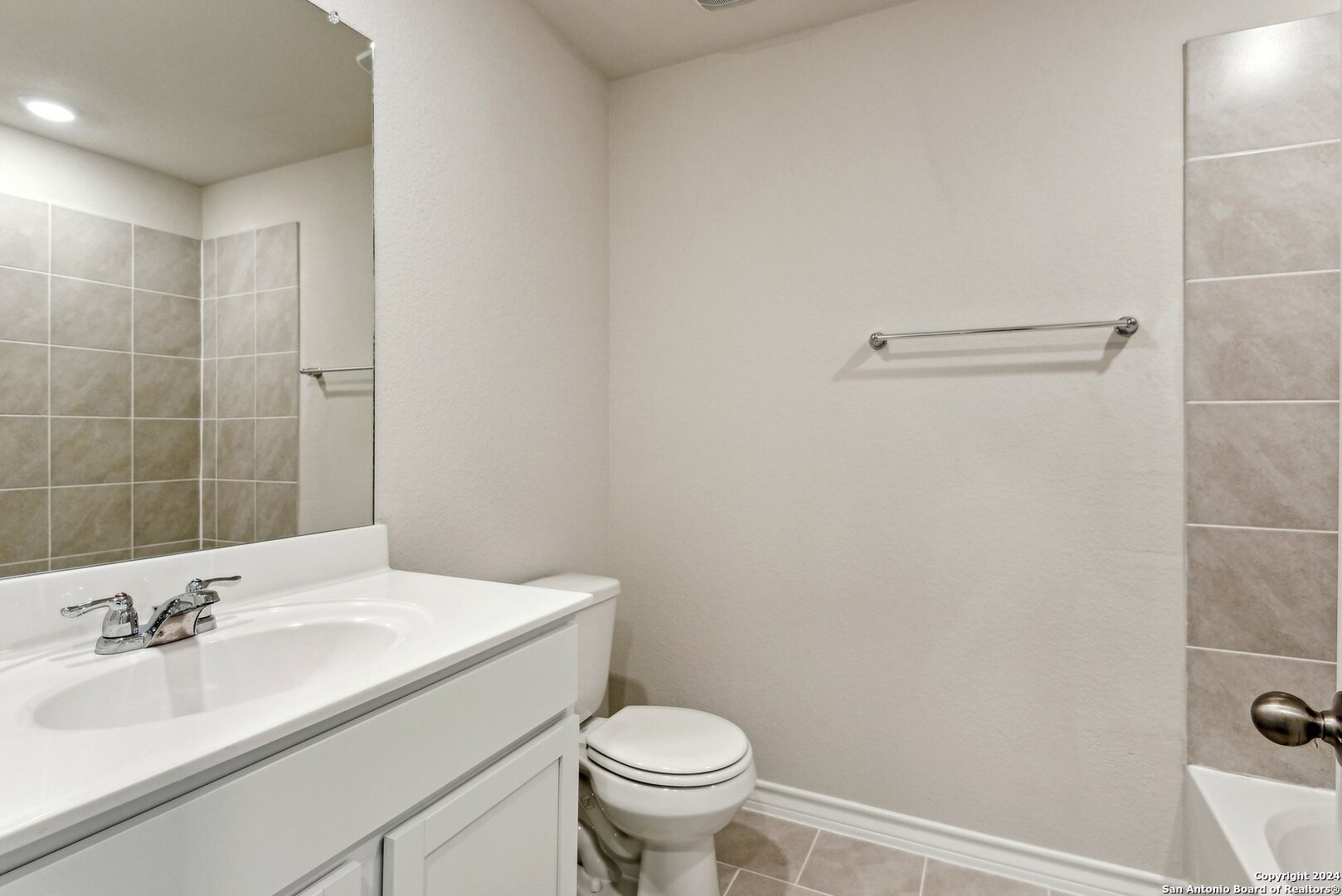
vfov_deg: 70.5
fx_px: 634
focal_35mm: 17
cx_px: 671
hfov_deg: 93.3
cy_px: 448
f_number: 8
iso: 800
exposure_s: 1/20
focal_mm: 17
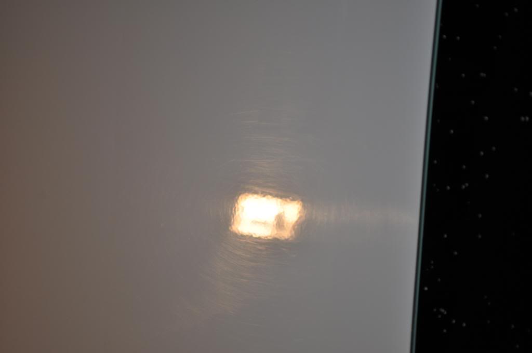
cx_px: 266
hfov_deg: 24.6
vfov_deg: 16.5
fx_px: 1218
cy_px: 176
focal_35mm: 82
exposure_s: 1/200
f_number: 5.6
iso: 200
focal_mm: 55
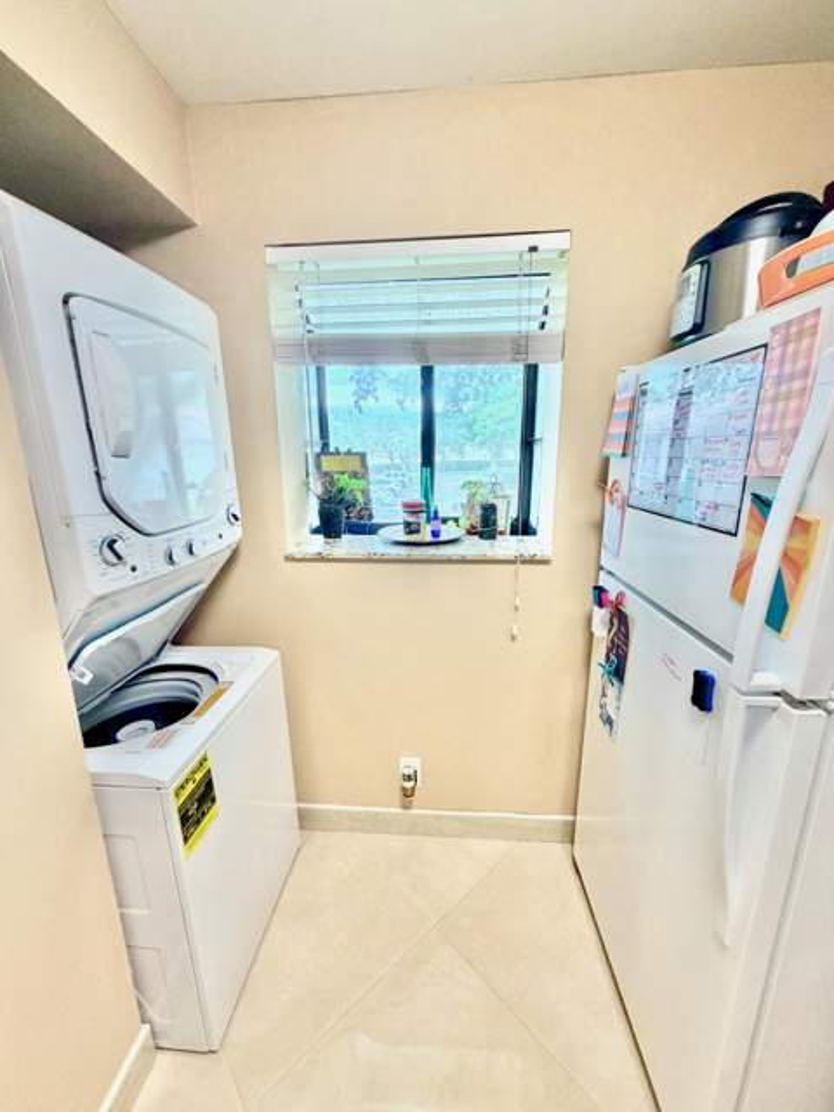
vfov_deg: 102.1
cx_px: 417
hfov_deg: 85.7
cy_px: 556
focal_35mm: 14
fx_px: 450
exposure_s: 1/60
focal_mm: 2.22
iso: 160
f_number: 2.2
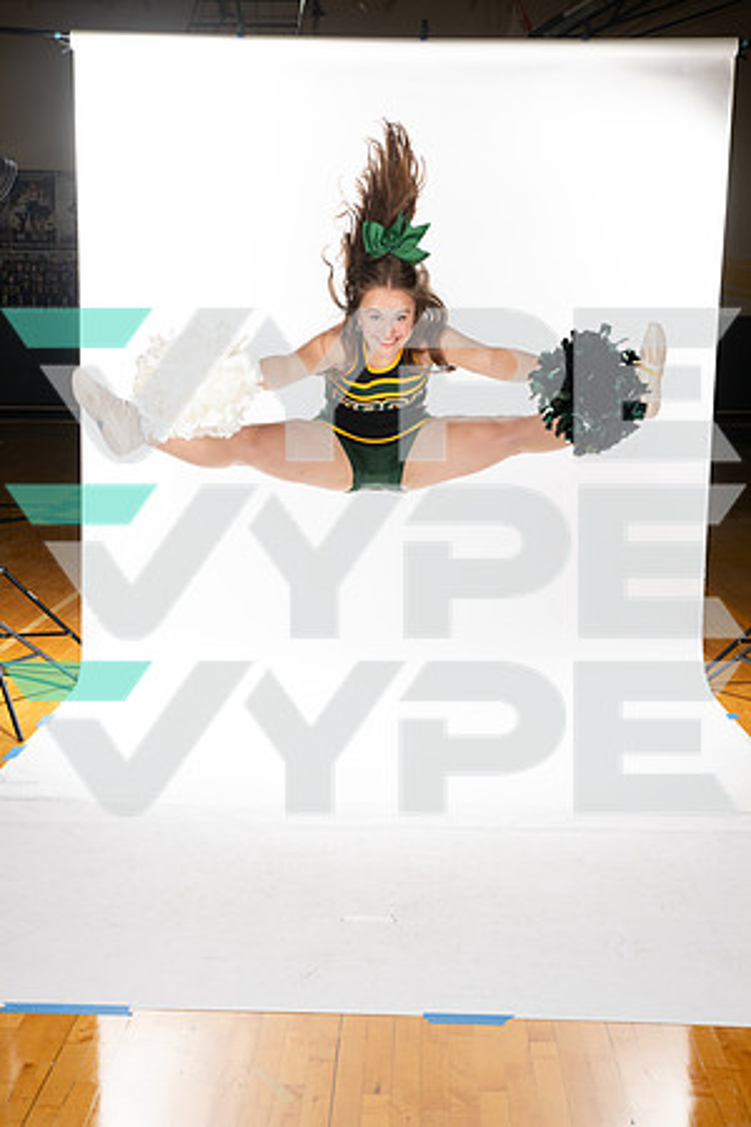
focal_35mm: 48
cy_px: 564
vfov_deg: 41.1
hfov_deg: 28.1
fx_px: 1502
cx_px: 376
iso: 640
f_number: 8
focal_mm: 48
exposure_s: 1/400
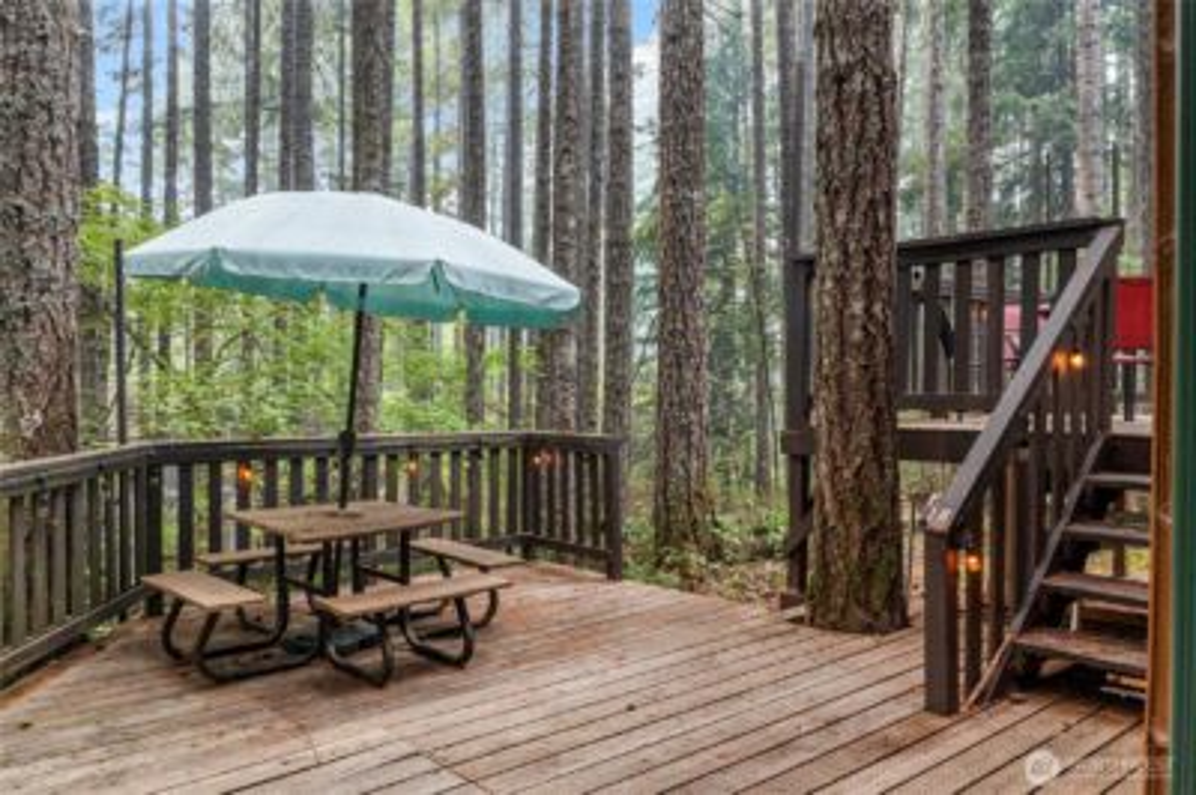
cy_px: 398
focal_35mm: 28
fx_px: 929
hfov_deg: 65.5
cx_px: 598
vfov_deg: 46.3
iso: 400
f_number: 2.8
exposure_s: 1/30
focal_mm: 10.26
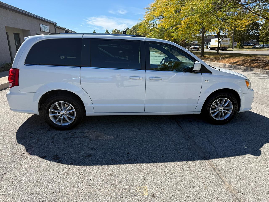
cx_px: 134
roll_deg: +0.6
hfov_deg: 71.6
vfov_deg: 56.8
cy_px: 101
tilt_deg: -16.1
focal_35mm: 24
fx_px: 187
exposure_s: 1/3425
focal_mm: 6.76
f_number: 1.78
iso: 100
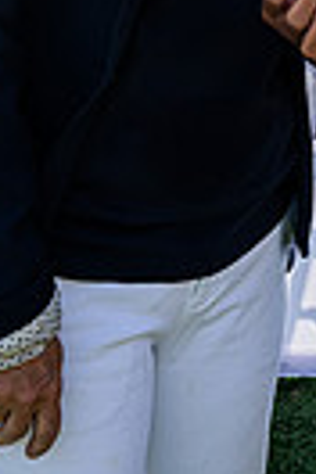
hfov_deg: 10.2
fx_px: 1751
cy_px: -198
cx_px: 341
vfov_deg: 14.5
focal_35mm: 133
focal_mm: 39
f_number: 11
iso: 800
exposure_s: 1/500
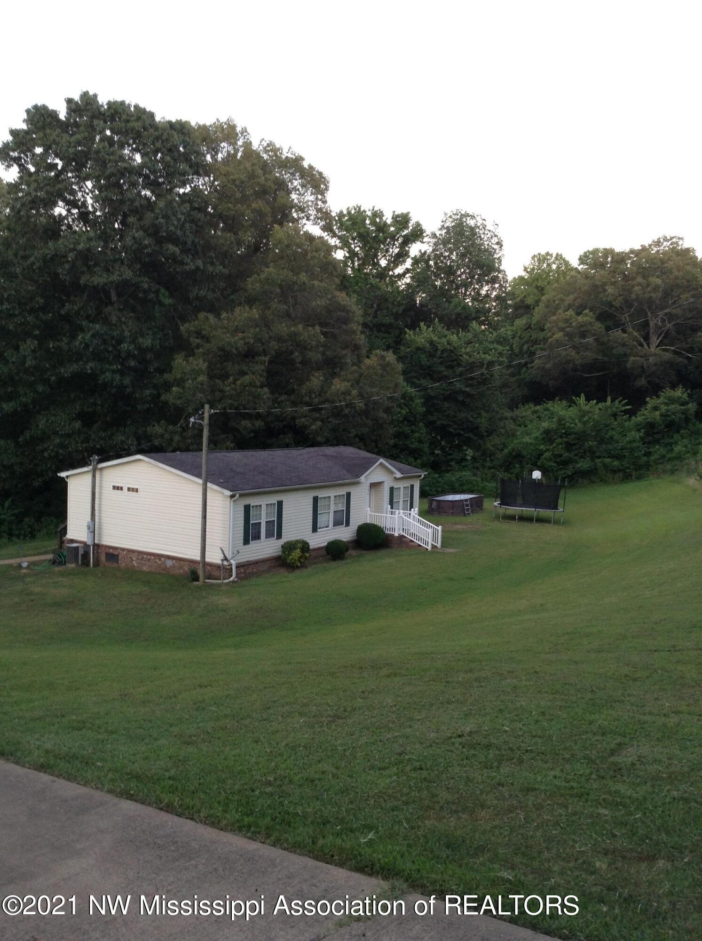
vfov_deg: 55.4
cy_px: 470
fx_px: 895
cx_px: 351
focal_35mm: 33
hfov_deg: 42.8
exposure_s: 1/25
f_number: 2.4
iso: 40
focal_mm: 3.3
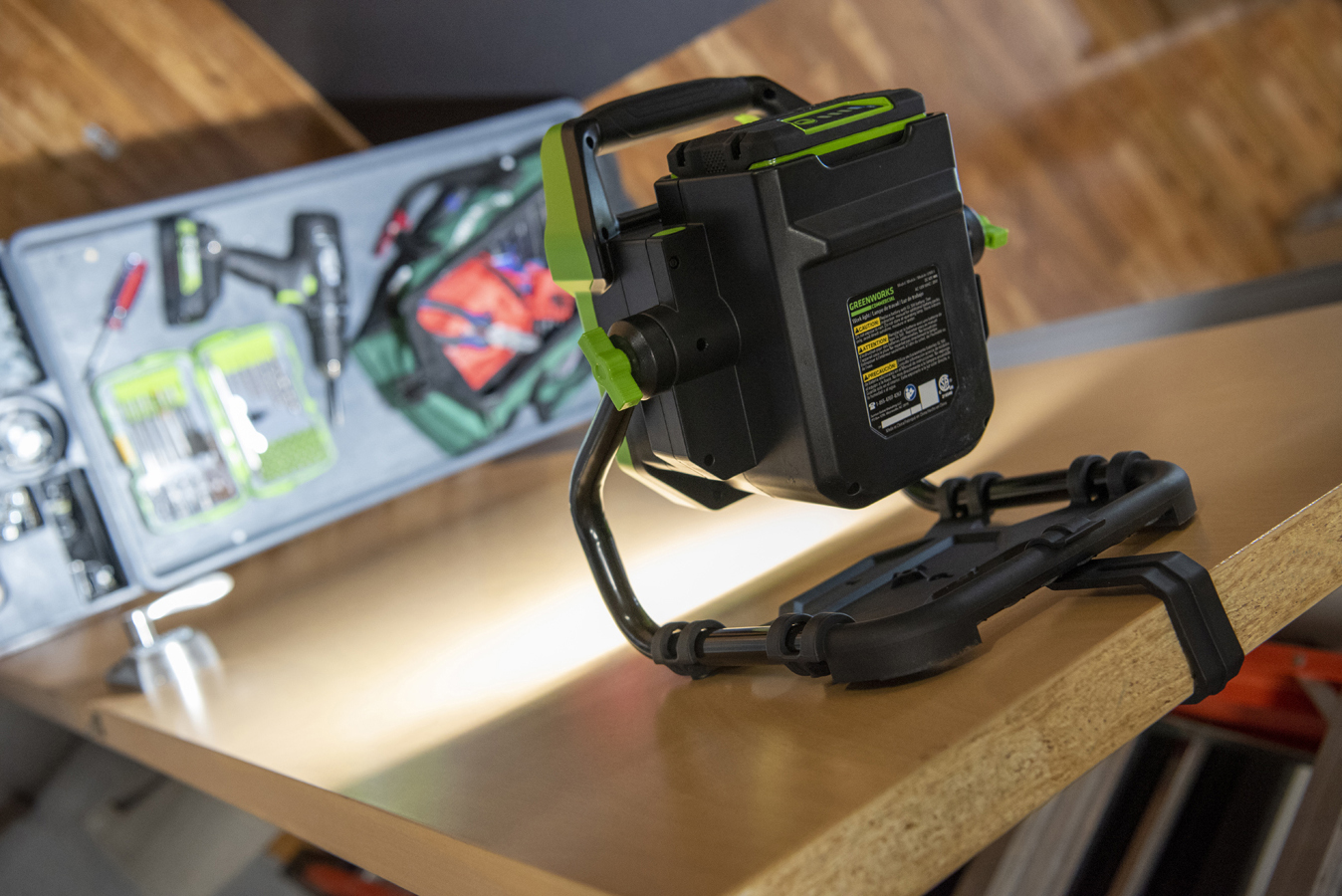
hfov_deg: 50.7
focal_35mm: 38
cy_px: 448
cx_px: 671
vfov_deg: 35.1
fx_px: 1417
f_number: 4
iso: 2500
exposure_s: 1/160
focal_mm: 38
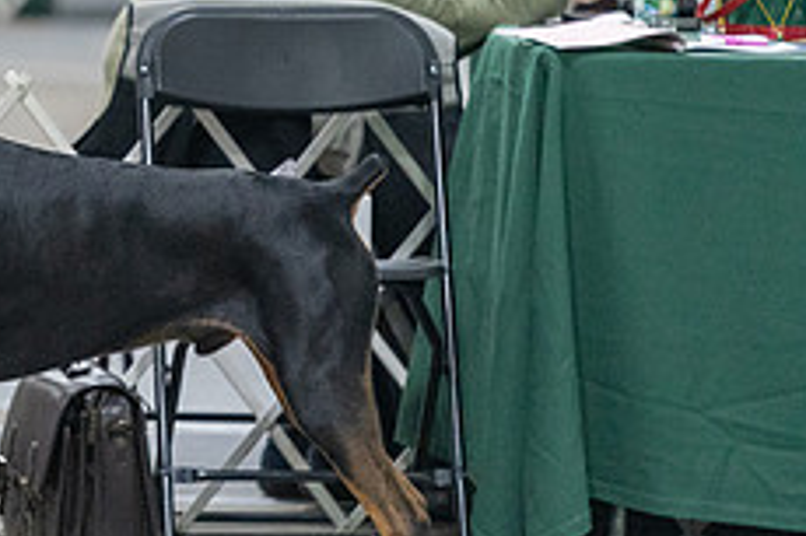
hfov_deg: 4.1
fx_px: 11186
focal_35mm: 500
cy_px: 51
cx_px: -161
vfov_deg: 2.7
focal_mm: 198
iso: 6400
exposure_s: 1/320
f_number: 2.8
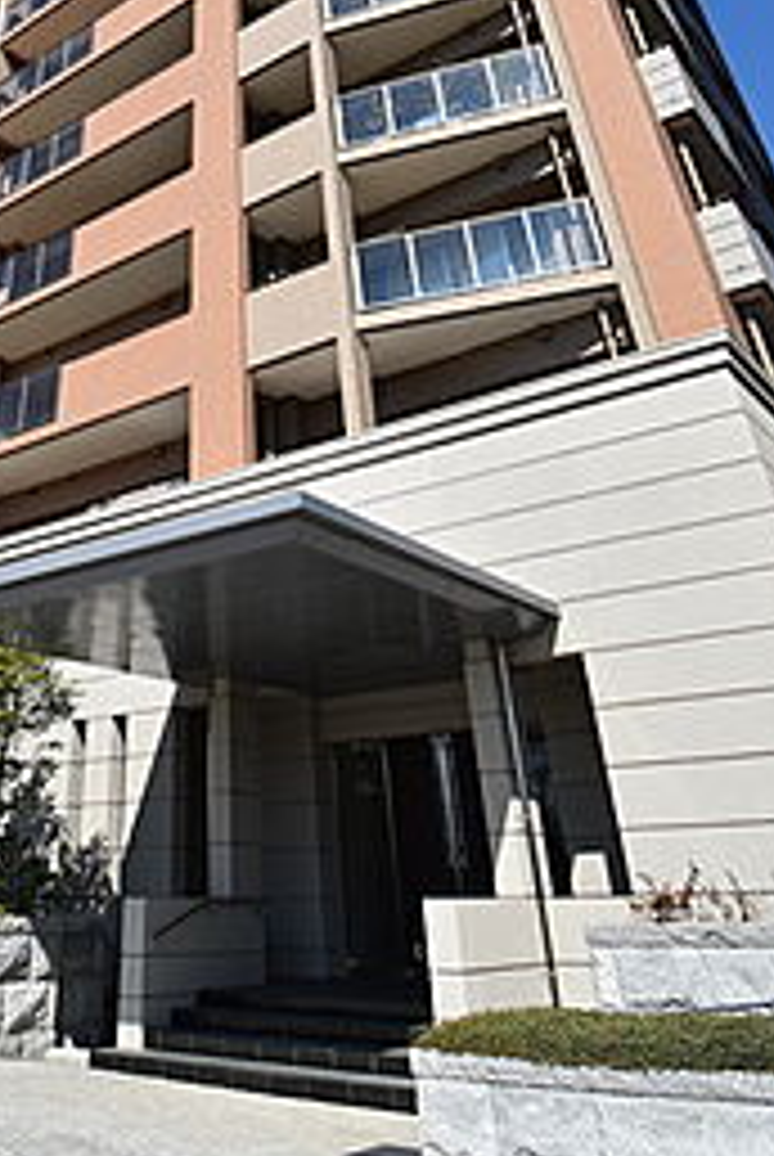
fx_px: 901
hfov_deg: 44.9
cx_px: 191
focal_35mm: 28
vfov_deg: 57.9
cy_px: 157
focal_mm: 10
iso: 200
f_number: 8
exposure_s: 1/500
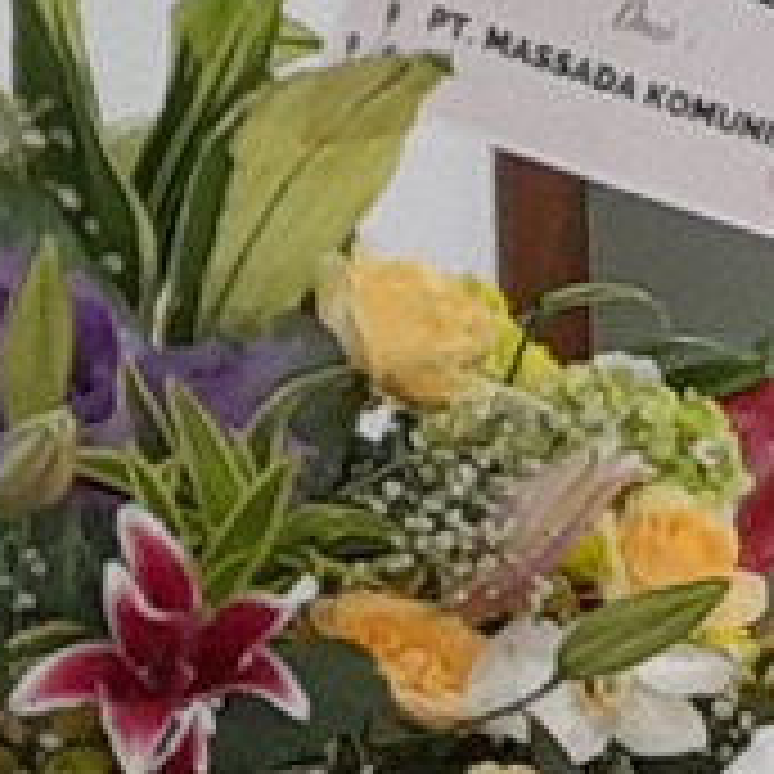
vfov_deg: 6.9
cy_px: 1053
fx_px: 6324
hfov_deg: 6.3
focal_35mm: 250
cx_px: 2578
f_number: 1.8
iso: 160
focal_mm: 4
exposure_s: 1/50
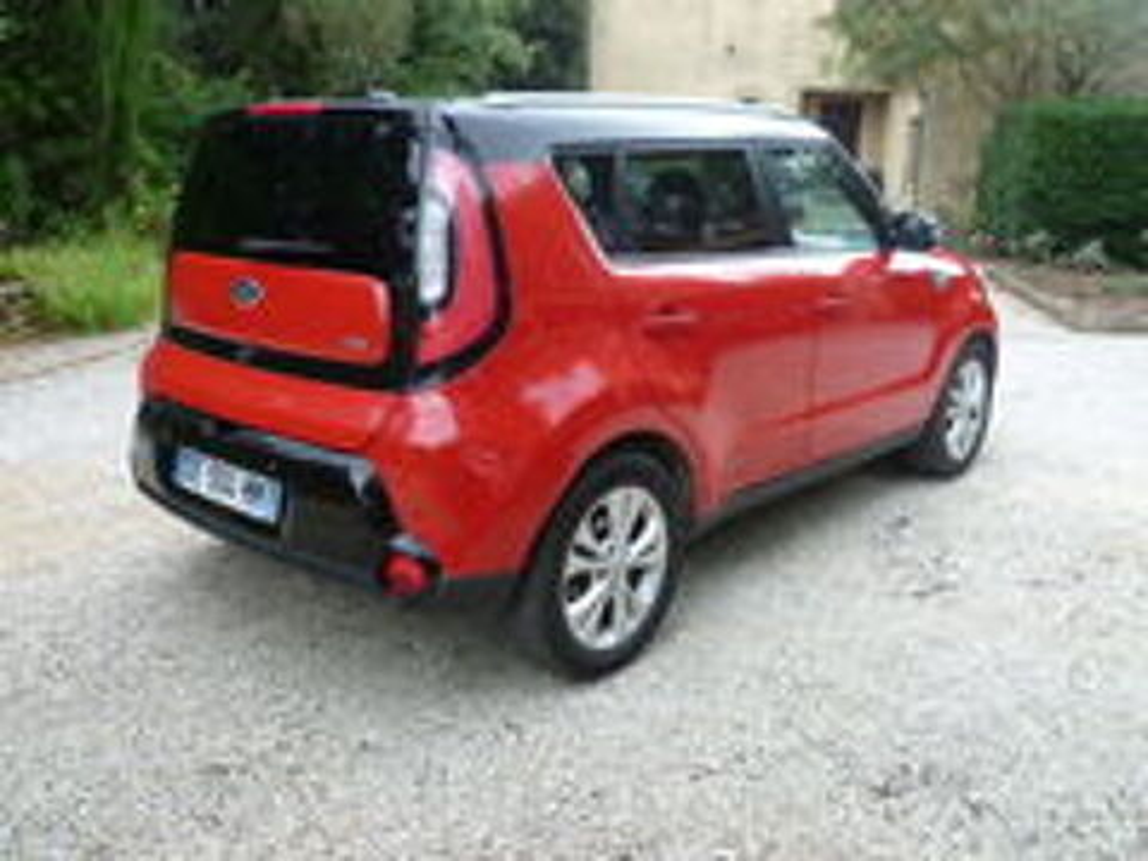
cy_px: 430
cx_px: 574
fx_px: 1061
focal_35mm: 32
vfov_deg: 44.2
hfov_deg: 56.8
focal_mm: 5.7
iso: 80
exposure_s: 1/80
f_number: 3
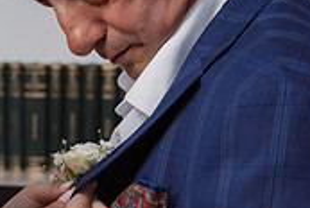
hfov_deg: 15.0
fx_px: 1164
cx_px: 38
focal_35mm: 135
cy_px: 135
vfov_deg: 10.2
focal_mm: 35
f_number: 2.8
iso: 1600
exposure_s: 1/200
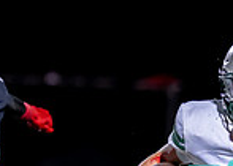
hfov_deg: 2.2
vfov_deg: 1.5
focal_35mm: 931
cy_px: 203
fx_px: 6161
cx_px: 217
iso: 1600
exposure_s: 1/1000
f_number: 1.8
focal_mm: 135
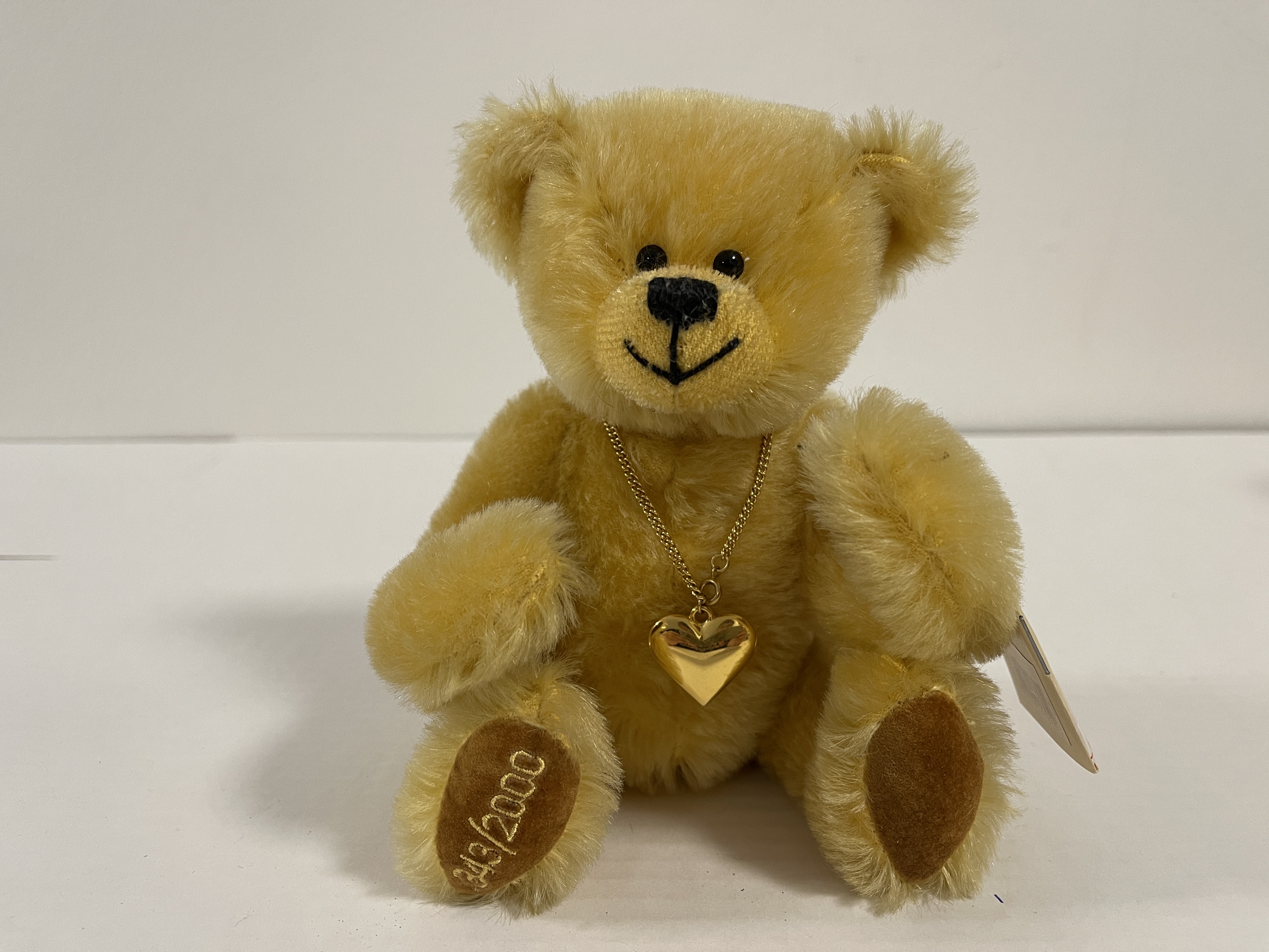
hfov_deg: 69.4
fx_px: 916
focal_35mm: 25
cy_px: 476
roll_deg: -0.1
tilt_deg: -12.7
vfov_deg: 54.9
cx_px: 634
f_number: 1.6
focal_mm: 5.1
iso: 100
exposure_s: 1/50
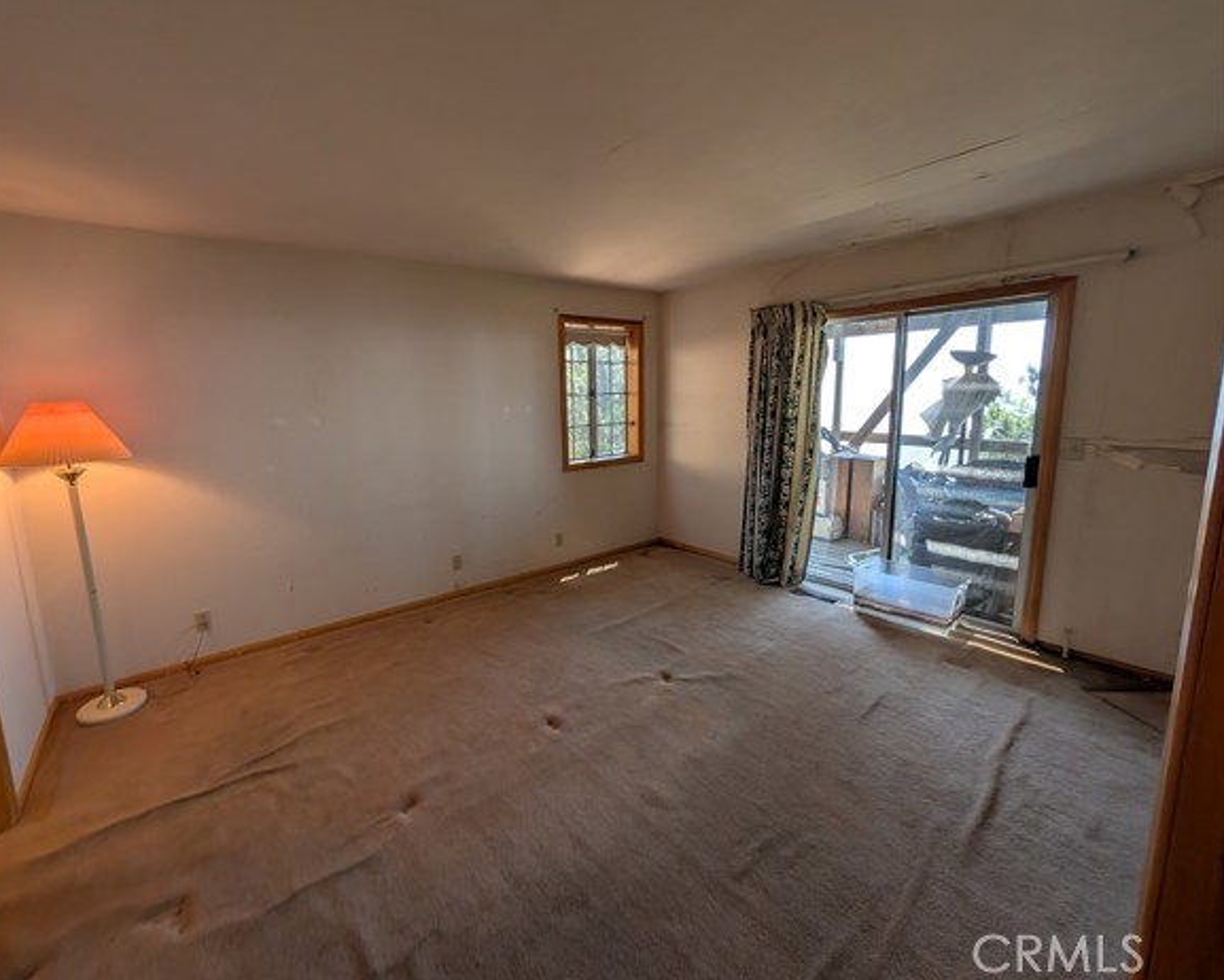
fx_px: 471
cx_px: 549
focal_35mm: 13
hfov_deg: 104.5
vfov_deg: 92.2
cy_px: 474
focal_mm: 2.02
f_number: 1.7
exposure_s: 1/164
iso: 46
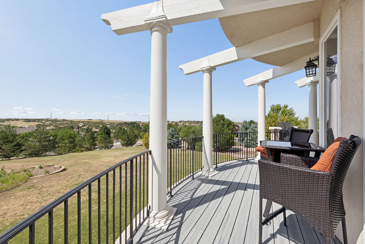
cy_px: 122
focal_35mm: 15
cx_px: 182
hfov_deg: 100.4
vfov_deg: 77.4
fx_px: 152
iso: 200
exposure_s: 1/800
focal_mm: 15
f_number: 9
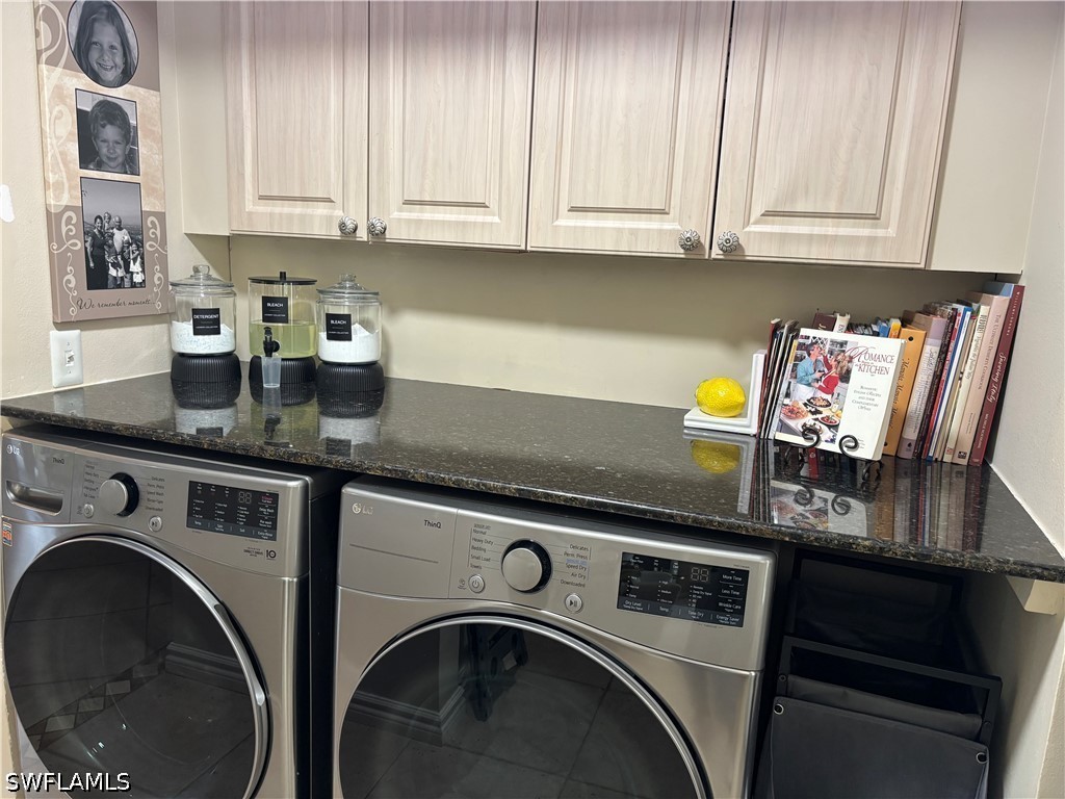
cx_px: 532
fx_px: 800
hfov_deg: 67.3
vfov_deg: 53.1
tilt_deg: -11.1
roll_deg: -2.7
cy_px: 400
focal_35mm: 26
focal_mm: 5.96
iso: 200
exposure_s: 1/60
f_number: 1.6
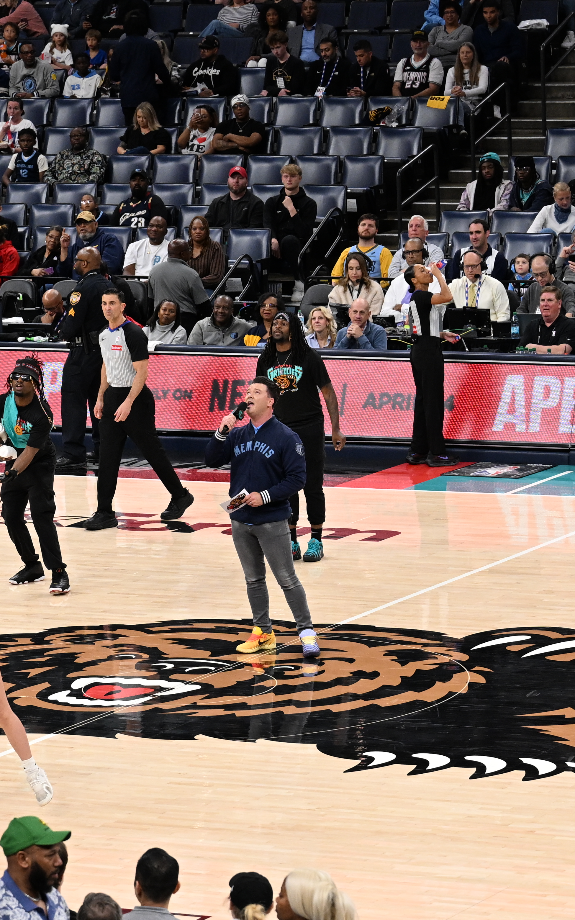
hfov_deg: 7.1
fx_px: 4638
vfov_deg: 11.3
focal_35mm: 185
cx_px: 188
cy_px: 461
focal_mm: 70
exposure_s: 1/640
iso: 1600
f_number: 4
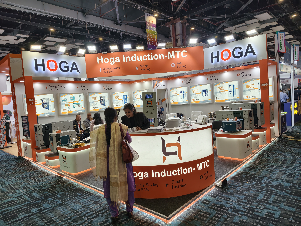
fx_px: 200
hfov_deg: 73.8
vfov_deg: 59.0
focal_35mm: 23
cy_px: 113
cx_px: 150
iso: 161
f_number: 1.68
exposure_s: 1/100
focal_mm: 6.25
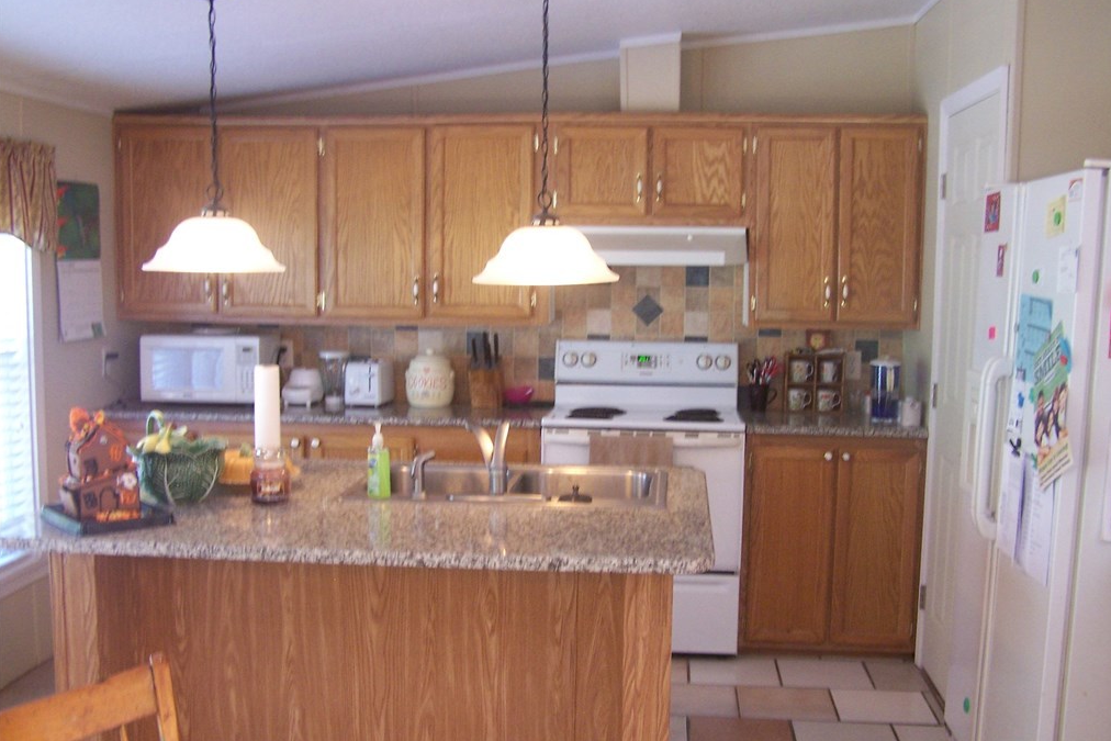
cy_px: 391
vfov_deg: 33.4
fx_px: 1235
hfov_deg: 48.5
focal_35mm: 40
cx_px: 559
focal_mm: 6.3
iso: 140
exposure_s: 1/8
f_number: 2.8
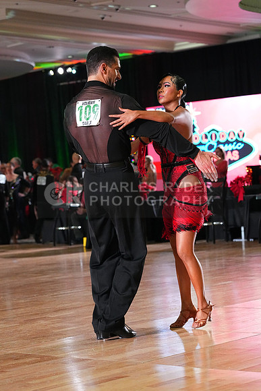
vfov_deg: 21.9
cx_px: 130
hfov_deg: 14.7
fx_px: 1011
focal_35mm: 93
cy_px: 196
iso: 8000
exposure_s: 1/400
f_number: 5
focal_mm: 93
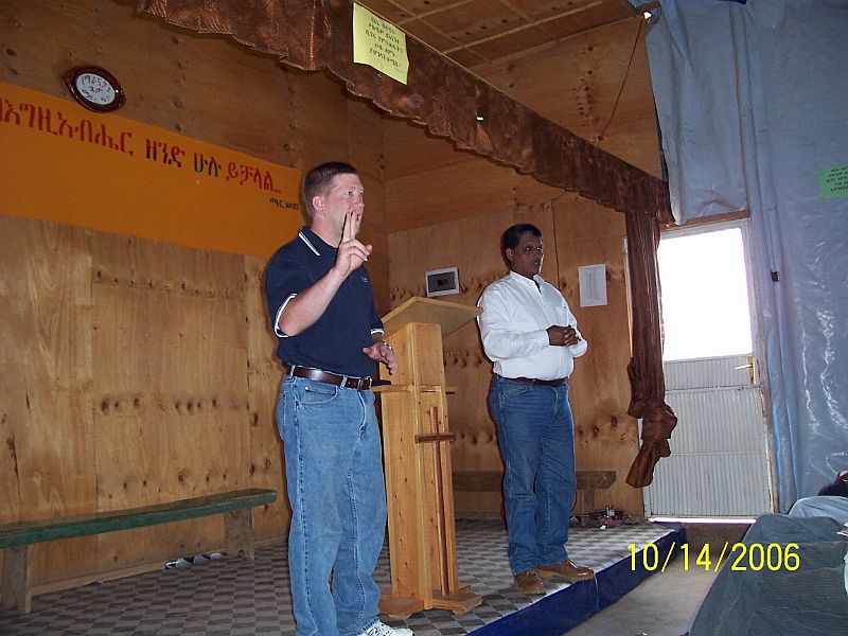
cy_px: 318
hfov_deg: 54.0
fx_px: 833
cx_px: 424
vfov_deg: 41.8
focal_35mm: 34
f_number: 2.7
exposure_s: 1/60
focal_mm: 5.6
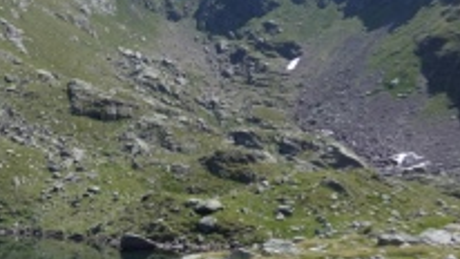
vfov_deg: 21.1
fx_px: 695
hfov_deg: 35.2
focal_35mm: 57
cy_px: 107
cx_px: 78
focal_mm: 5.3
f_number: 3.3
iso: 80
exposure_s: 1/800
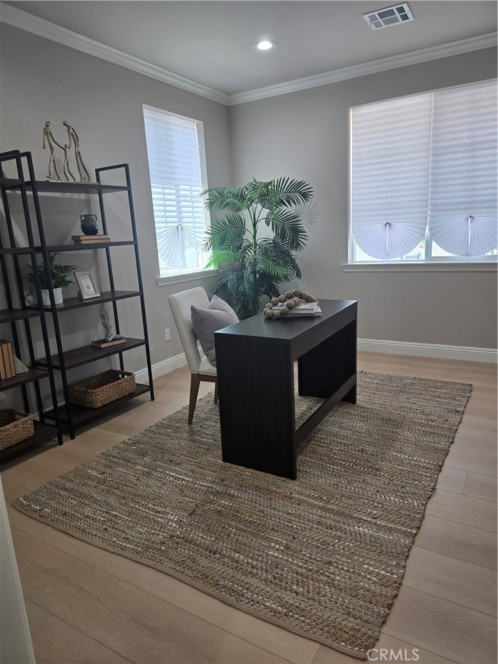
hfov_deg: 58.9
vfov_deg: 73.9
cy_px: 332
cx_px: 249
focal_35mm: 23
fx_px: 441
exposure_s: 1/120
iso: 64
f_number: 1.8
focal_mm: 5.4
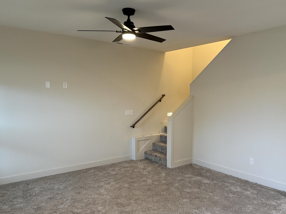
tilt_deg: -4.6
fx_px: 240
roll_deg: -0.5
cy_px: 120
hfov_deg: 61.4
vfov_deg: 48.1
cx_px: 165
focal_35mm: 29
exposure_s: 1/60
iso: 400
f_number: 1.78
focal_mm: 6.76
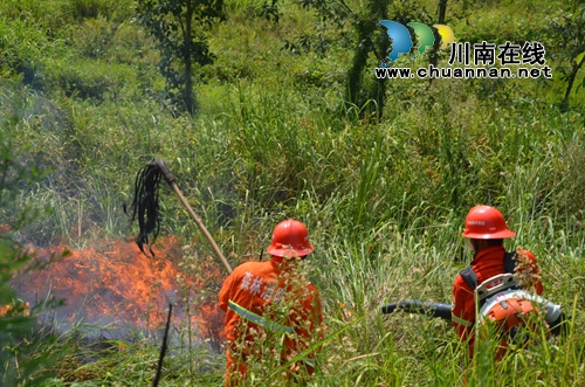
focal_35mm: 78
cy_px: 194
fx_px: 1265
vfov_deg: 17.4
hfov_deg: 26.0
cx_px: 292
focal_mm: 52
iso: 125
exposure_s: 1/250
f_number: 8
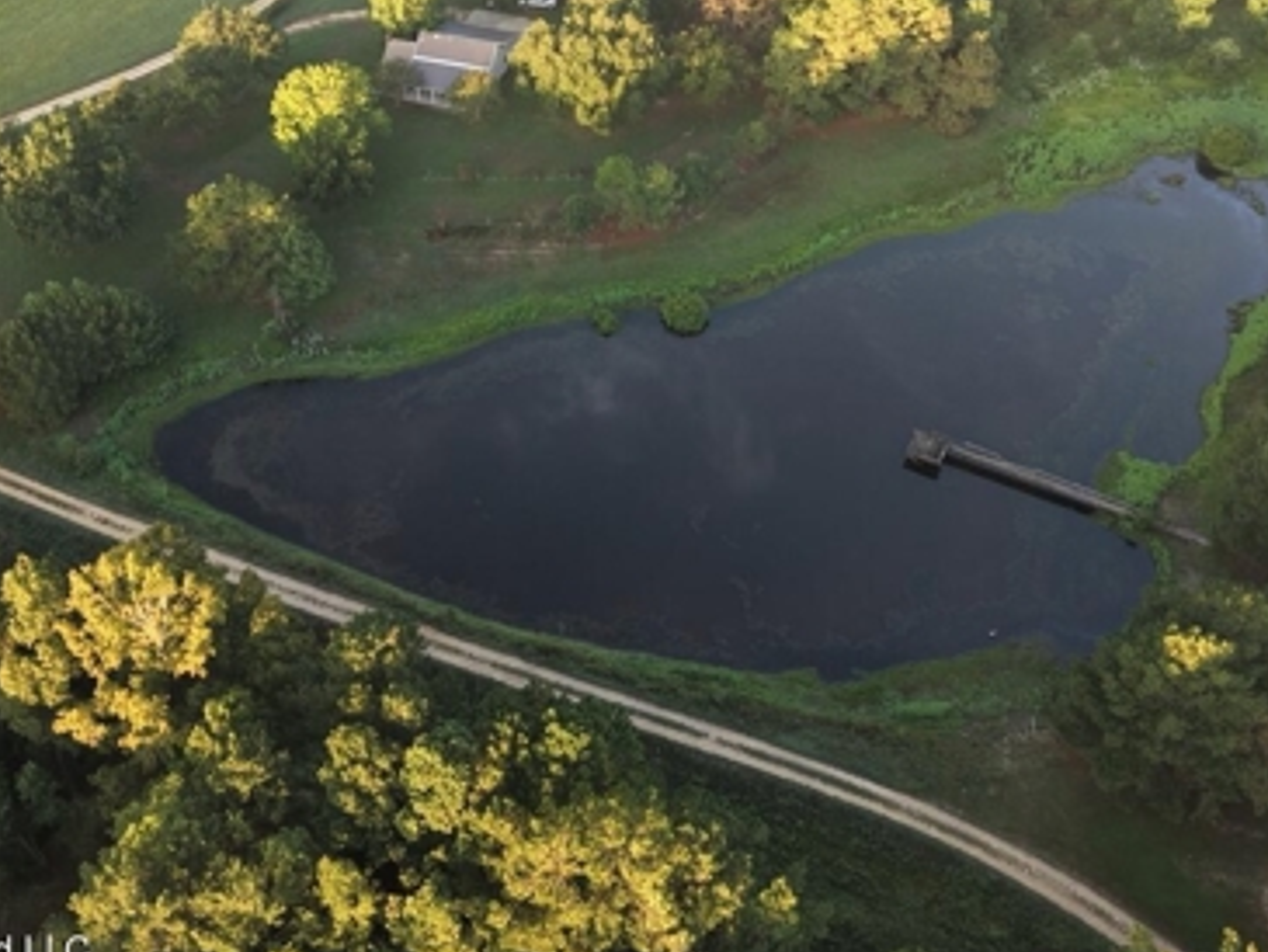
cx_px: 613
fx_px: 1282
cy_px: 316
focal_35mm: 35
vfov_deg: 40.2
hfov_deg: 52.6
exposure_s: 1/200
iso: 100
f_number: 1.8
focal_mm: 8.67
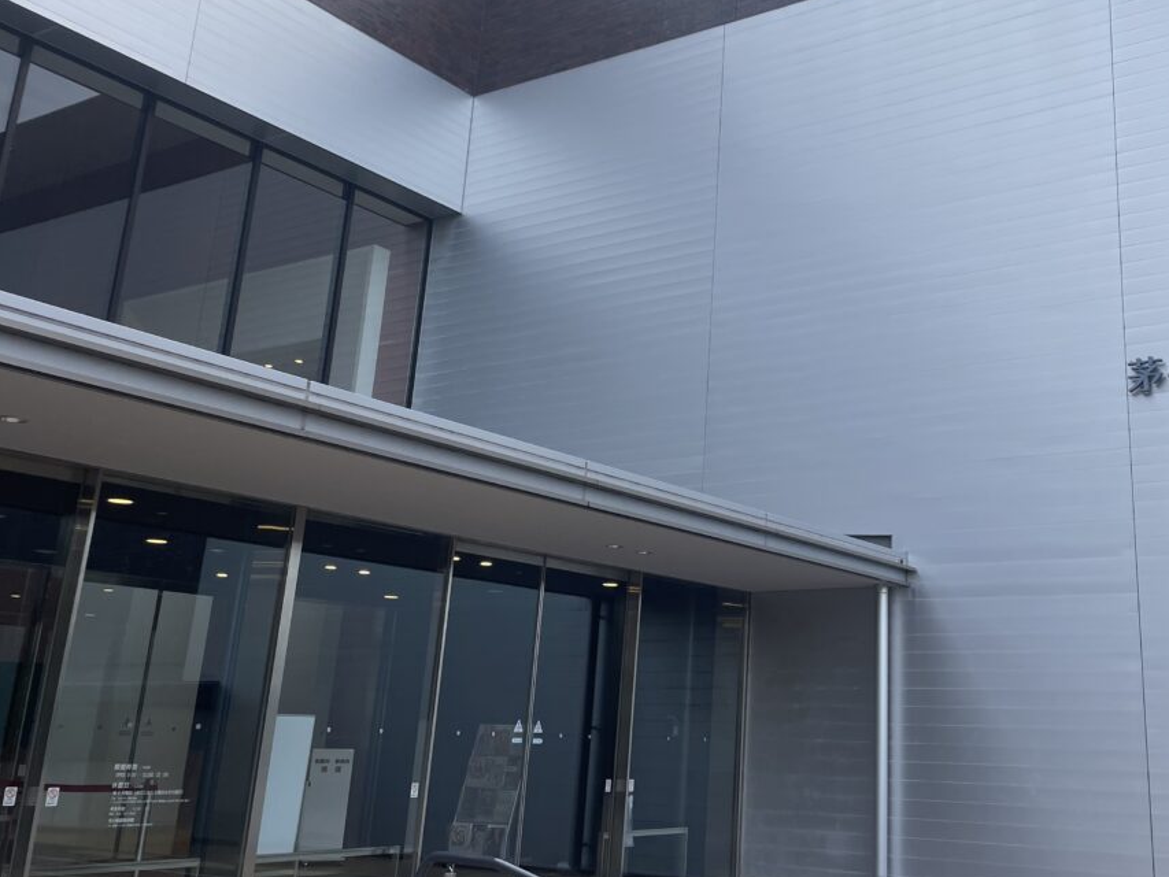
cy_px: 337
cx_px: 810
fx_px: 1317
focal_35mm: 39
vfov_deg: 36.6
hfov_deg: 46.8
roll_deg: -2.0
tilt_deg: +18.0
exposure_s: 1/1887
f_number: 1.6
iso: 50
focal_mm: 4.2
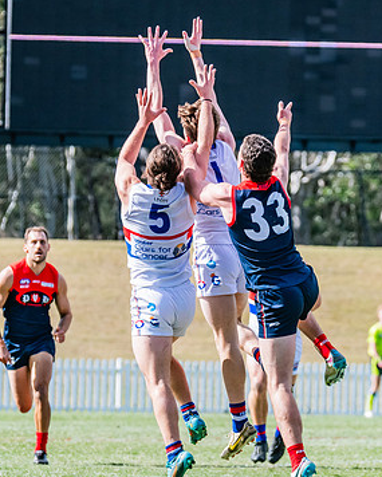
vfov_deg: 3.5
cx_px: 249
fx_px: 7798
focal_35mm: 552
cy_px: 283
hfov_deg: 2.8
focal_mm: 250
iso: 800
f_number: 7.1
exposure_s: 1/2000
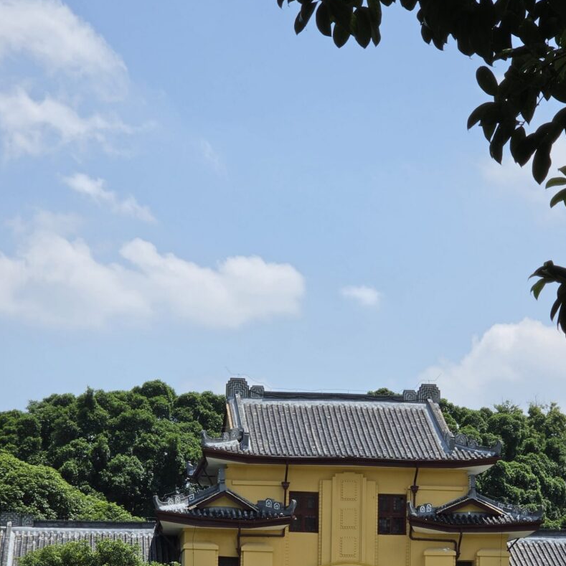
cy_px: 401
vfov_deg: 16.8
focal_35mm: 103
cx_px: 344
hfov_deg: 16.9
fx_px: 1905
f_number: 2.4
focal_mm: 7
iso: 25
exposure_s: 1/1132
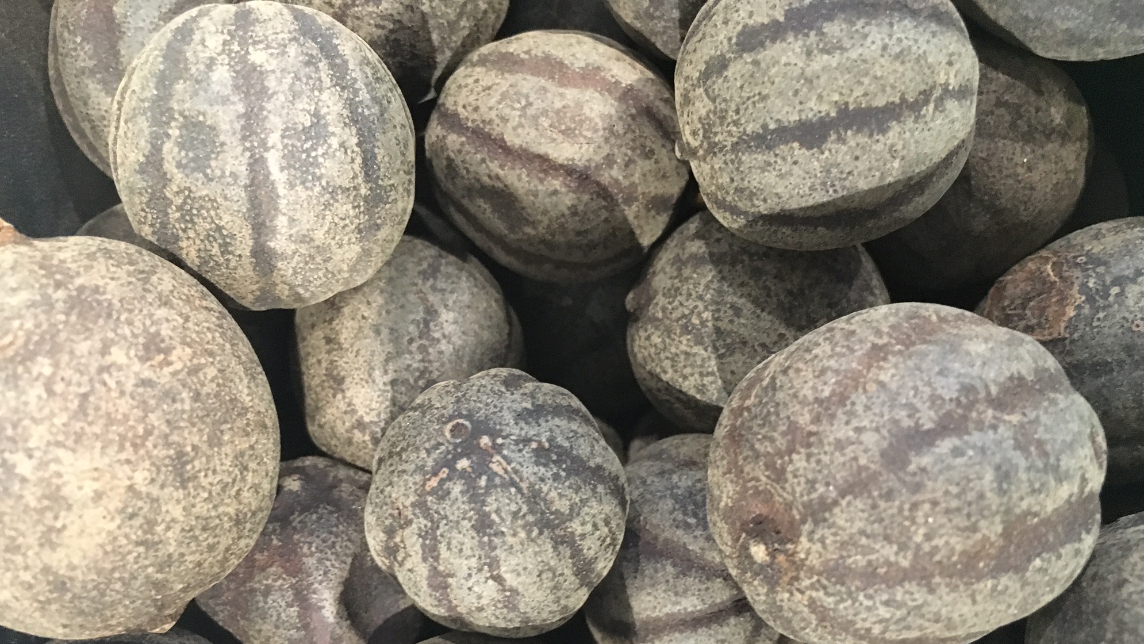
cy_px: 433
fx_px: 971
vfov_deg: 36.3
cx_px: 573
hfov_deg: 61.0
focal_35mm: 32
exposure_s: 1/17
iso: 320
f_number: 2.2
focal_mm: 4.15
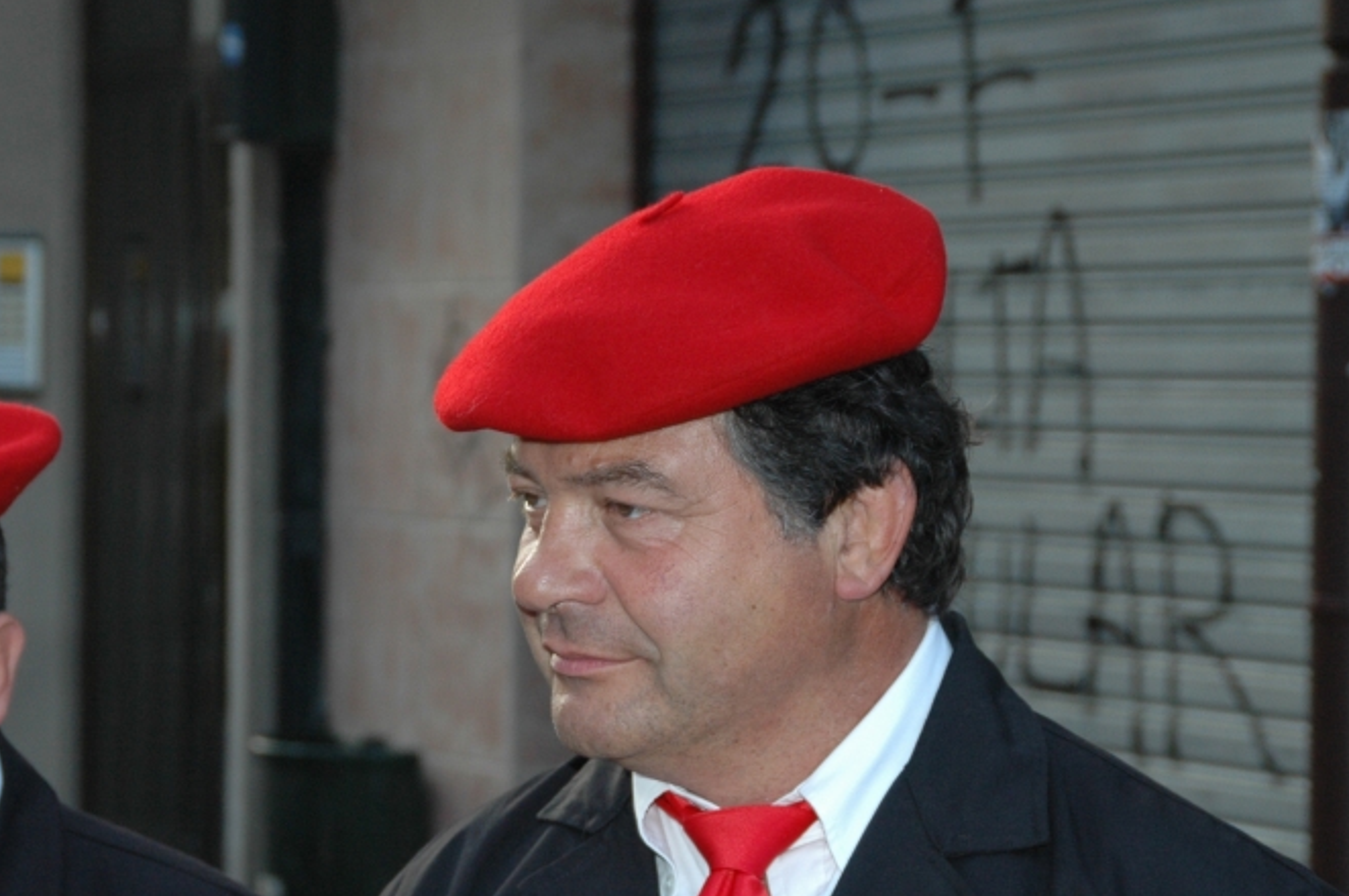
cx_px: 483
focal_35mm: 167
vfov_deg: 8.2
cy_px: 534
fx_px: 6252
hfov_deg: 12.3
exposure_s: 1/125
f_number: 5.6
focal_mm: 72
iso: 400
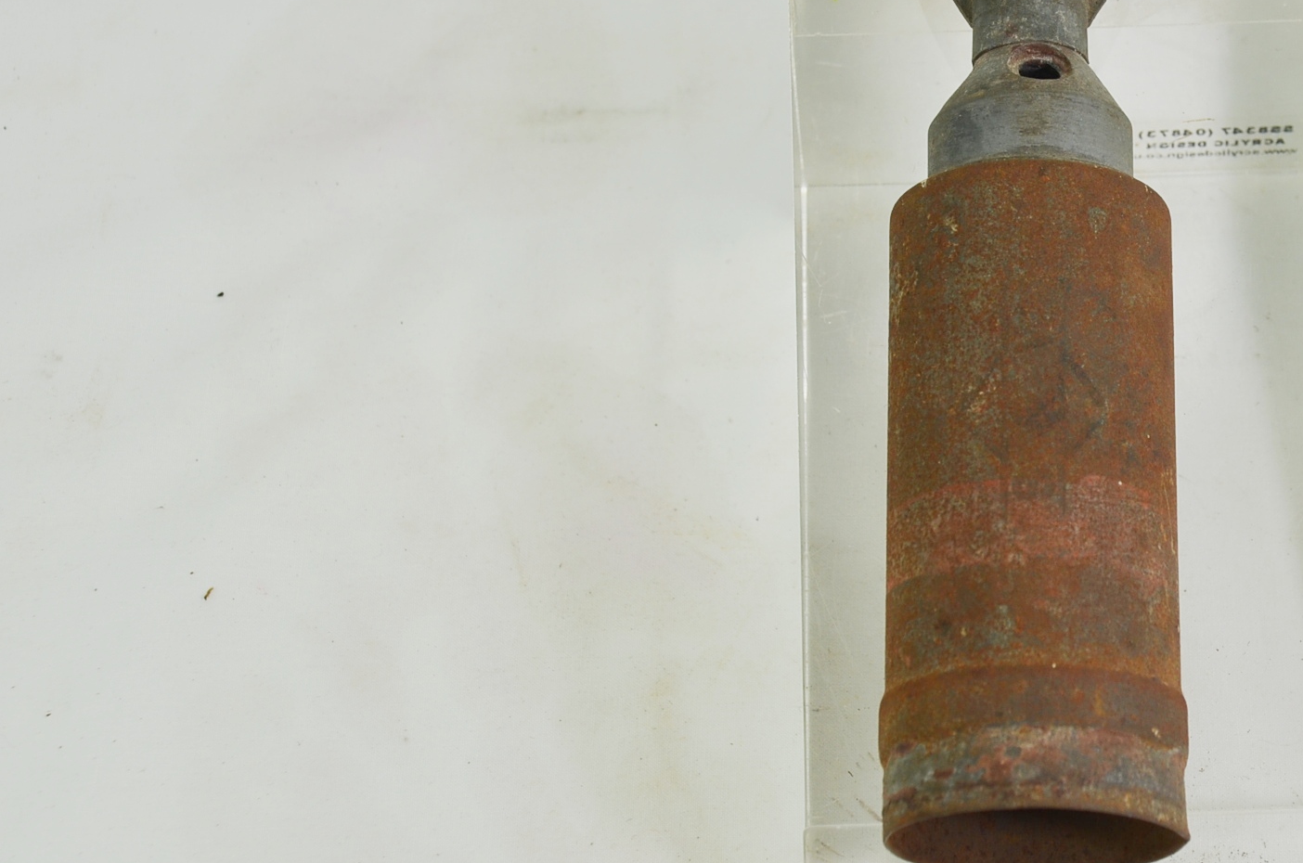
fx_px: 3612
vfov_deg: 13.6
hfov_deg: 20.2
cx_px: 1047
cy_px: 263
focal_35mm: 100
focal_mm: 38
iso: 200
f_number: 6.3
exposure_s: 1/160
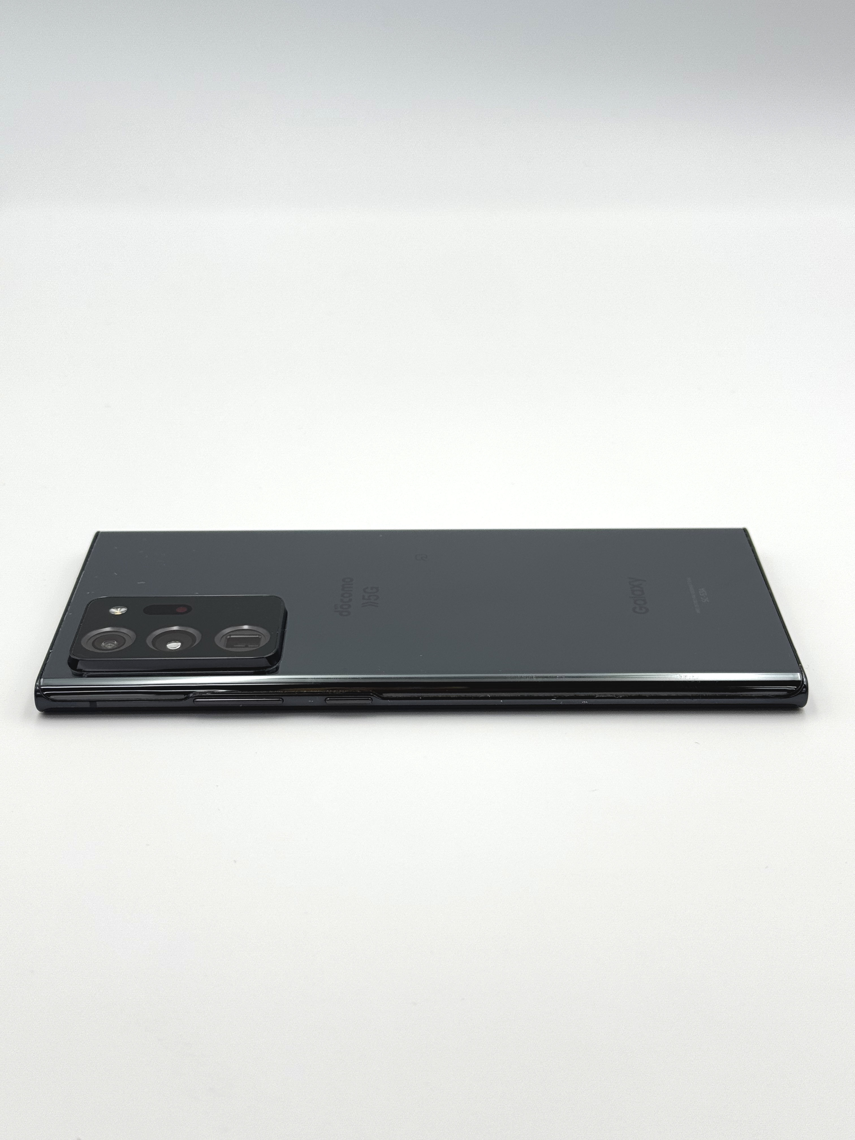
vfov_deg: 39.7
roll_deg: -0.5
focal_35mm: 48
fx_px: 1581
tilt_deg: -28.6
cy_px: 570
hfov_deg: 30.3
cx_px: 428
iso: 64
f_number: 1.78
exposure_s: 1/409
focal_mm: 6.76
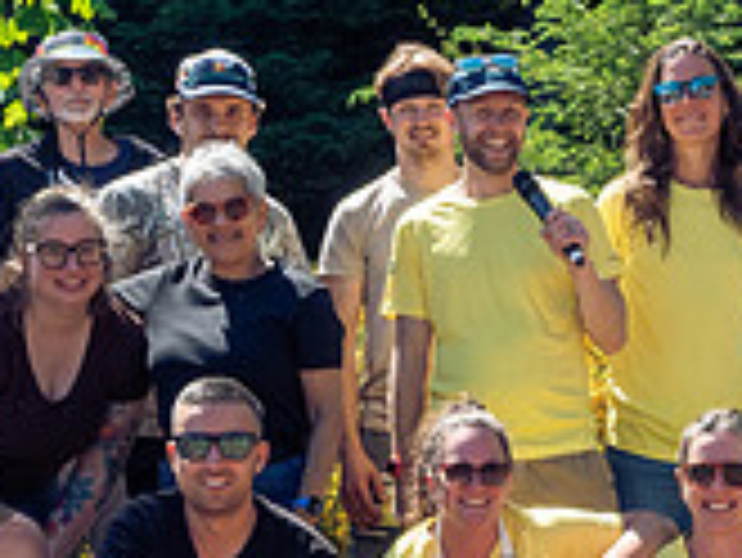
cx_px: 756
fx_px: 2832
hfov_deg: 14.7
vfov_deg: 11.2
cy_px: 330
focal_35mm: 132
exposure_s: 1/500
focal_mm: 18
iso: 640
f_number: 7.1
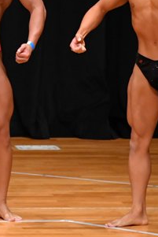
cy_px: 54
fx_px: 4563
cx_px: 6
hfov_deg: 2.0
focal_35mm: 694
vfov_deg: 3.0
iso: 4000
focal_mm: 180
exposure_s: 1/400
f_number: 5.6
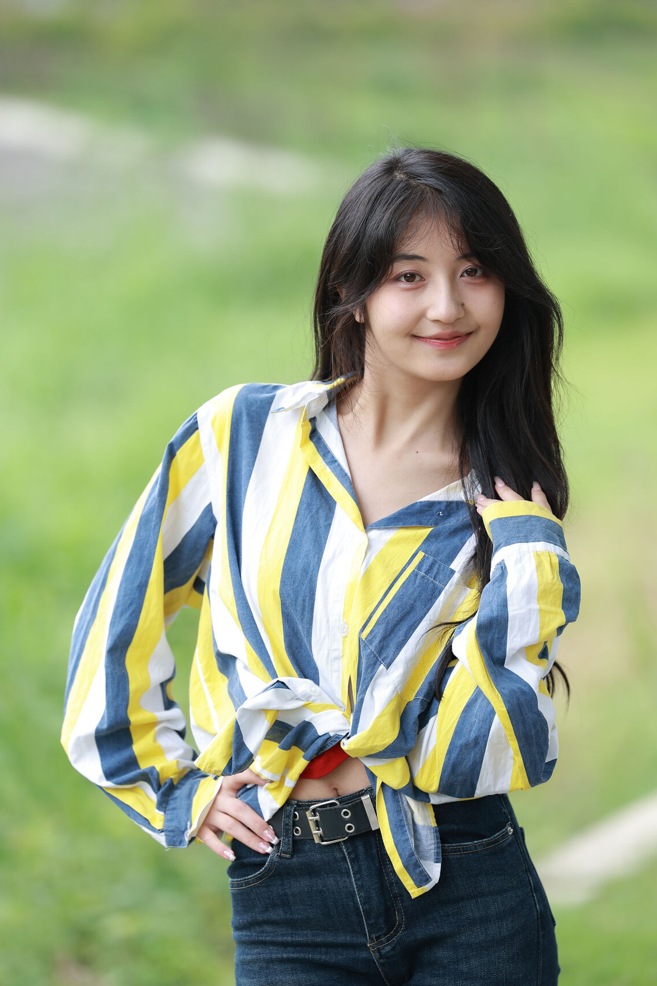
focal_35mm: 209
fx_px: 5720
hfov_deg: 6.6
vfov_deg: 9.8
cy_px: 513
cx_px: 324
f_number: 2.8
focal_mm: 200
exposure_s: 1/200
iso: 100
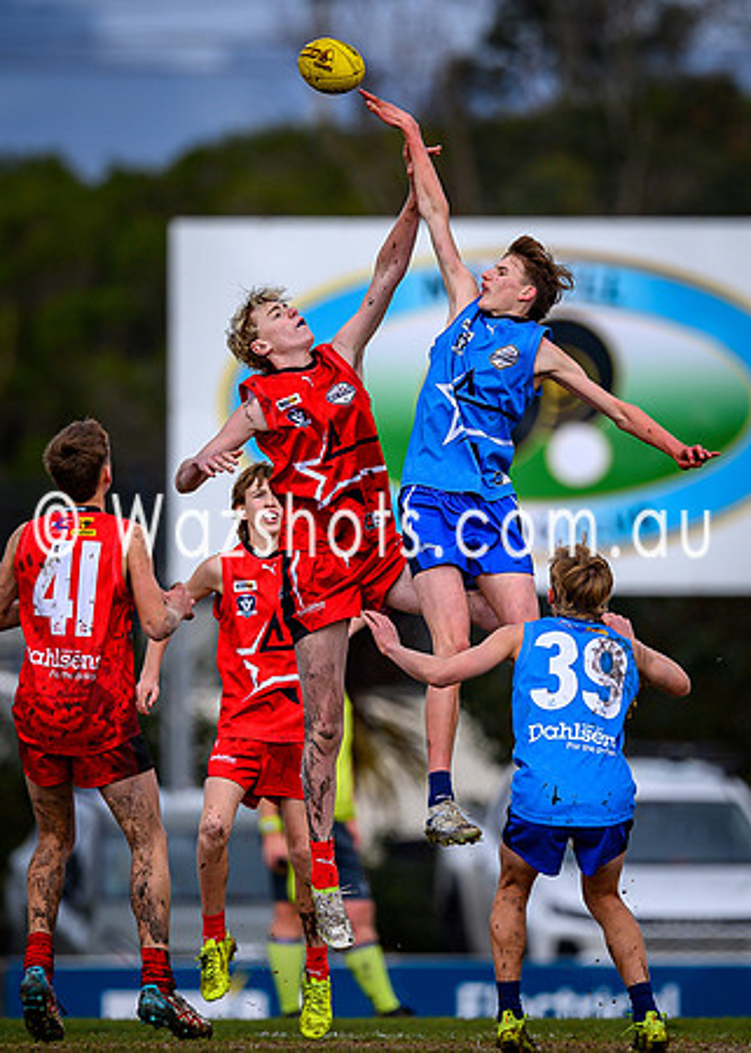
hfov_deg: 1.6
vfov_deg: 2.3
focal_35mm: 896
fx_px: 26783
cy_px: 493
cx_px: 455
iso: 250
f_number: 4
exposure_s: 1/1600
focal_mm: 500
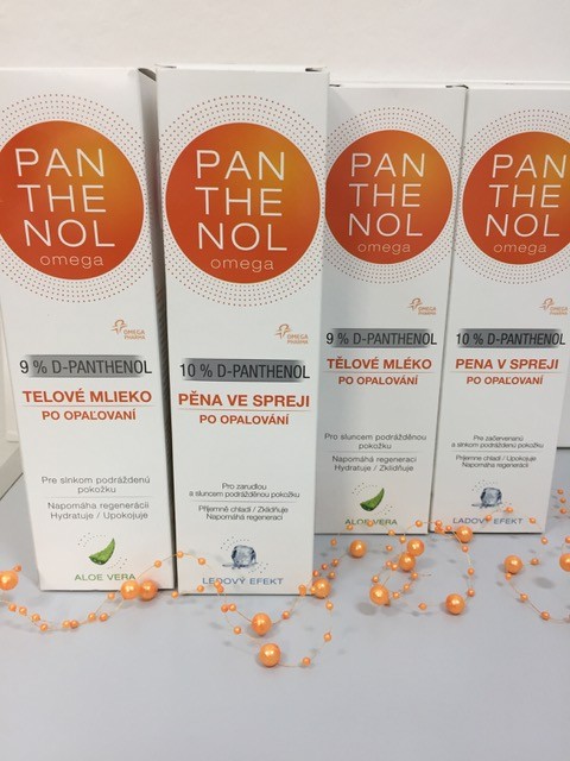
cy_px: 380
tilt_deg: -18.3
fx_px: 637
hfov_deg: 48.2
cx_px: 285
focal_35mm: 29
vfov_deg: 61.7
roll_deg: -0.2
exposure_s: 1/33
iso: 40
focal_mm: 4.15
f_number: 2.2
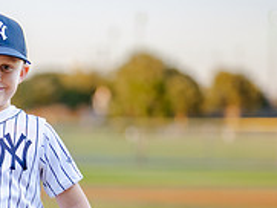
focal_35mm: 214
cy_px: 221
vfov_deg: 6.9
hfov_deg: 9.2
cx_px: -21
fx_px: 1714
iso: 250
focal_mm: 50
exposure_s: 1/1600
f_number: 1.2
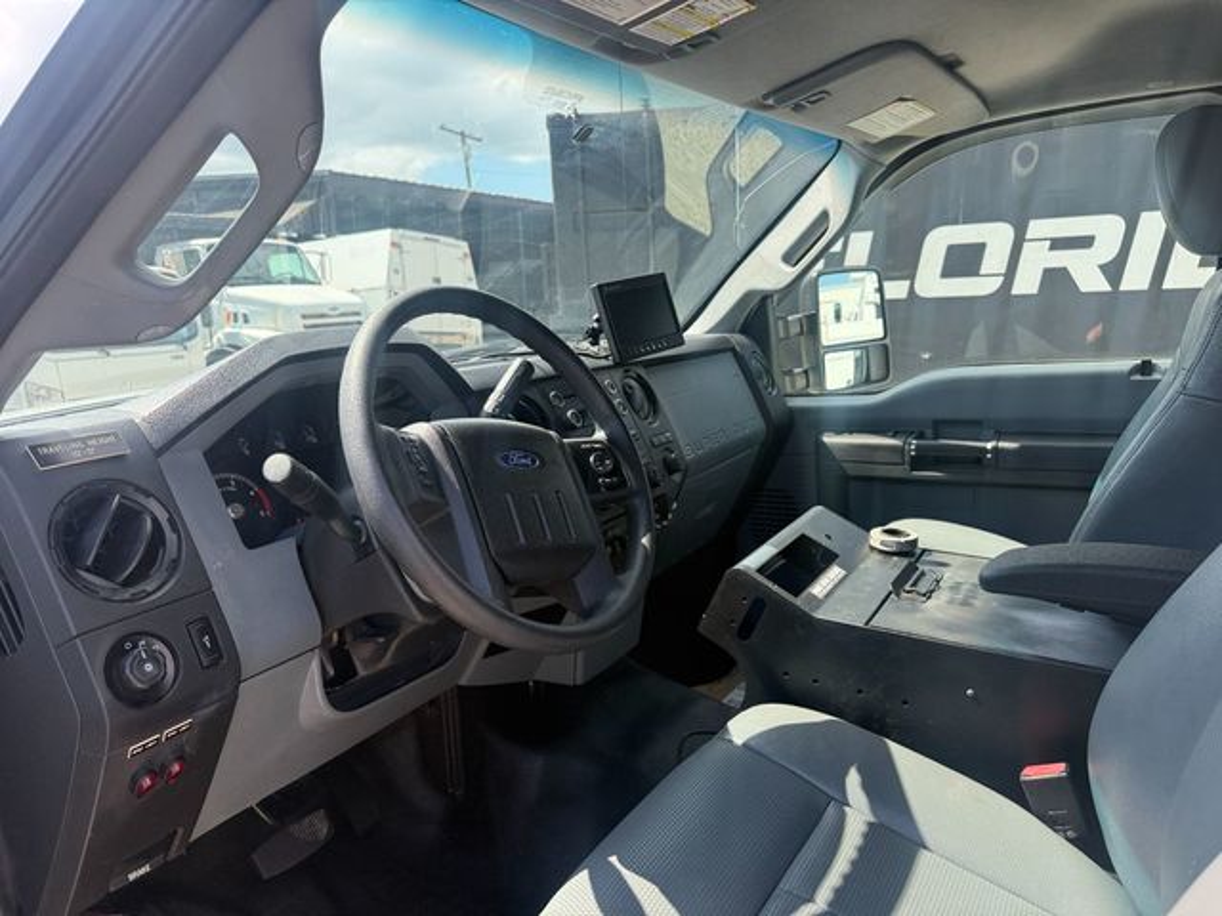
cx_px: 611
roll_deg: +2.6
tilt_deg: -10.0
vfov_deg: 56.8
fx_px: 847
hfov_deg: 71.6
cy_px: 458
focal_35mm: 24
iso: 100
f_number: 1.78
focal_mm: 6.76
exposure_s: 1/1032
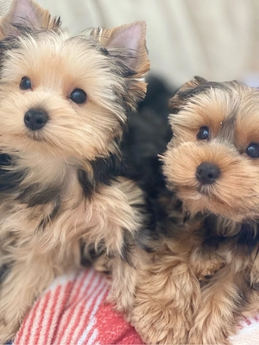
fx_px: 519
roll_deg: -6.7
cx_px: 130
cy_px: 172
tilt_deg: -40.9
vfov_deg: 36.8
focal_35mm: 52
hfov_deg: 28.0
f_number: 2
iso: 250
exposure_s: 1/98
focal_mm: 6
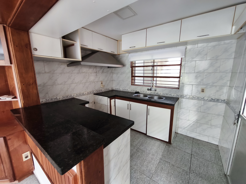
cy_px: 92
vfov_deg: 81.7
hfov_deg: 98.2
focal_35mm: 15
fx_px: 107
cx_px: 123
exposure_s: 1/33.3
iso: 200
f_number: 2.2
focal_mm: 1.91
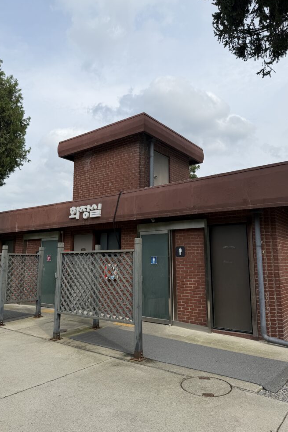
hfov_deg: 49.5
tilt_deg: +9.0
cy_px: 214
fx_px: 312
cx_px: 130
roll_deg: +0.4
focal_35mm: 26
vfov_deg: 69.4
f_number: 1.78
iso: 80
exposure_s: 1/5714
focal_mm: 6.76
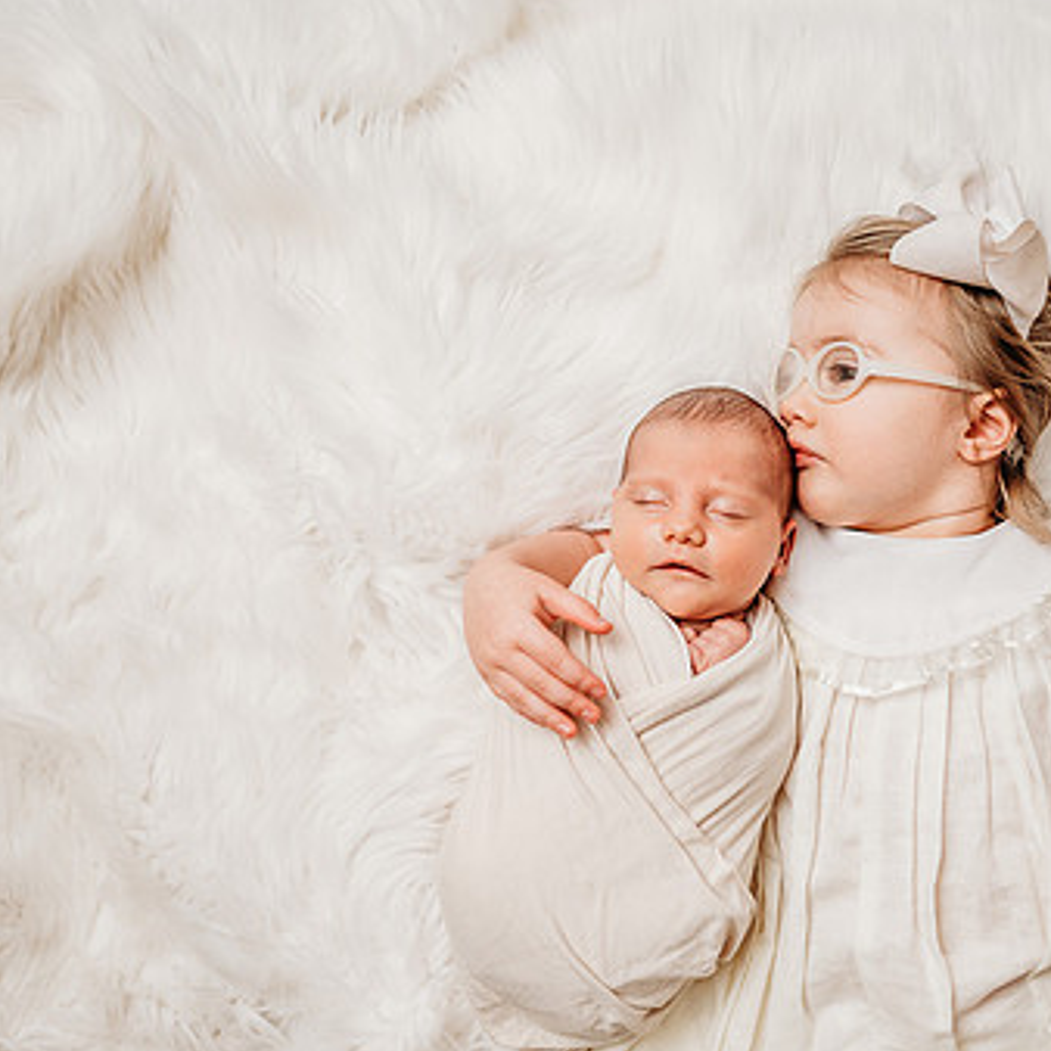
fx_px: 1202
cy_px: 589
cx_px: 774
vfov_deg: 47.1
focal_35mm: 35
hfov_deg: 45.7
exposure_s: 1/200
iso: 100
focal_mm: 24
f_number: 2.2
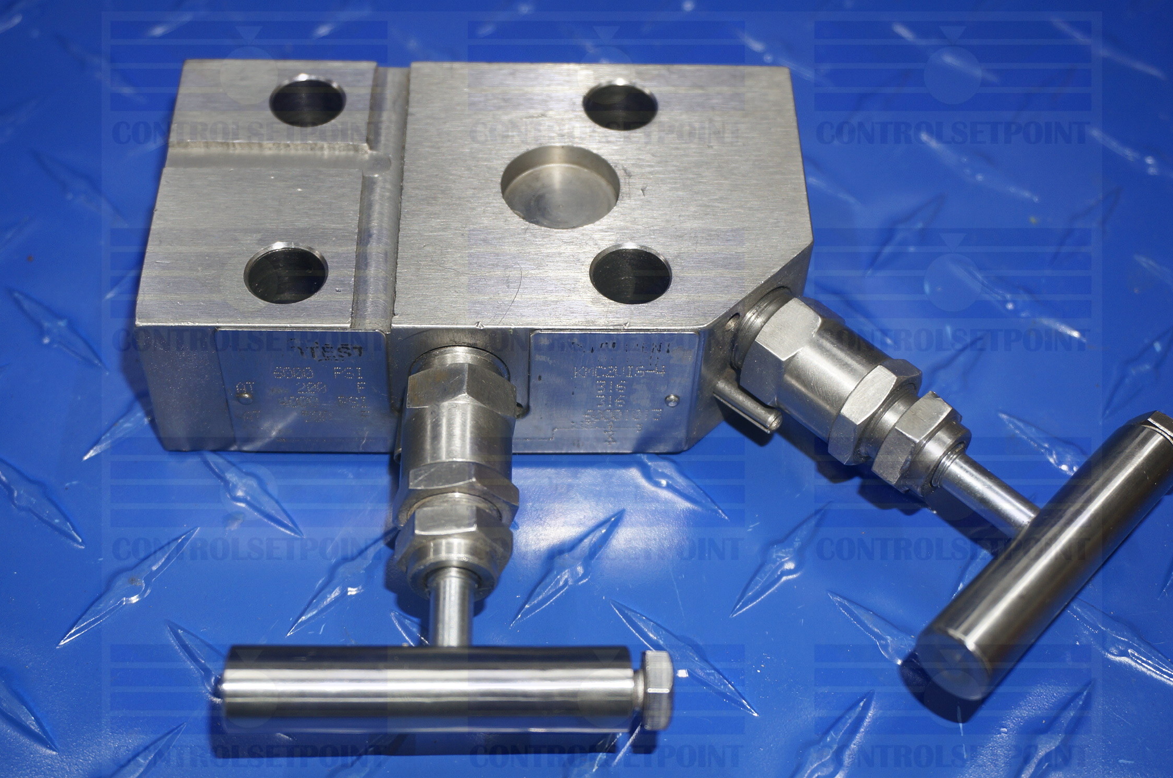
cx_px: 576
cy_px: 369
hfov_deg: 39.3
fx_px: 1644
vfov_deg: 26.6
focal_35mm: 51
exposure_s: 1/60
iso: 250
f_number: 5
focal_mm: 31
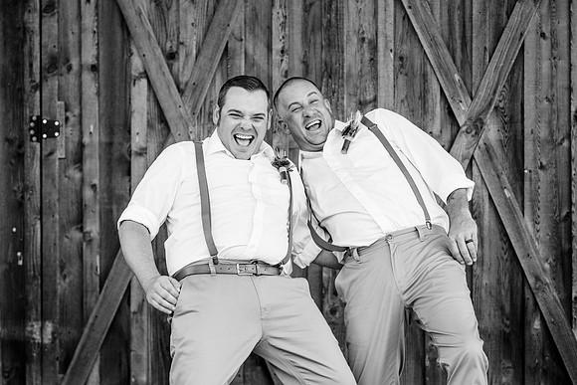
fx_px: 2061
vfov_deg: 10.7
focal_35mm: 129
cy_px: 167
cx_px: 266
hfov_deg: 15.9
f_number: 4
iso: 125
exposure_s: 1/250
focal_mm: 111
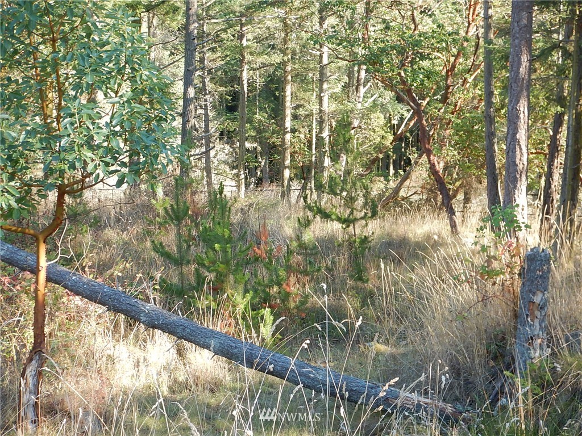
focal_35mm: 61
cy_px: 218
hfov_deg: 31.7
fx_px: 1026
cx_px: 291
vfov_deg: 24.0
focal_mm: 11
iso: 125
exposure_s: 1/50
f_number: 4.4
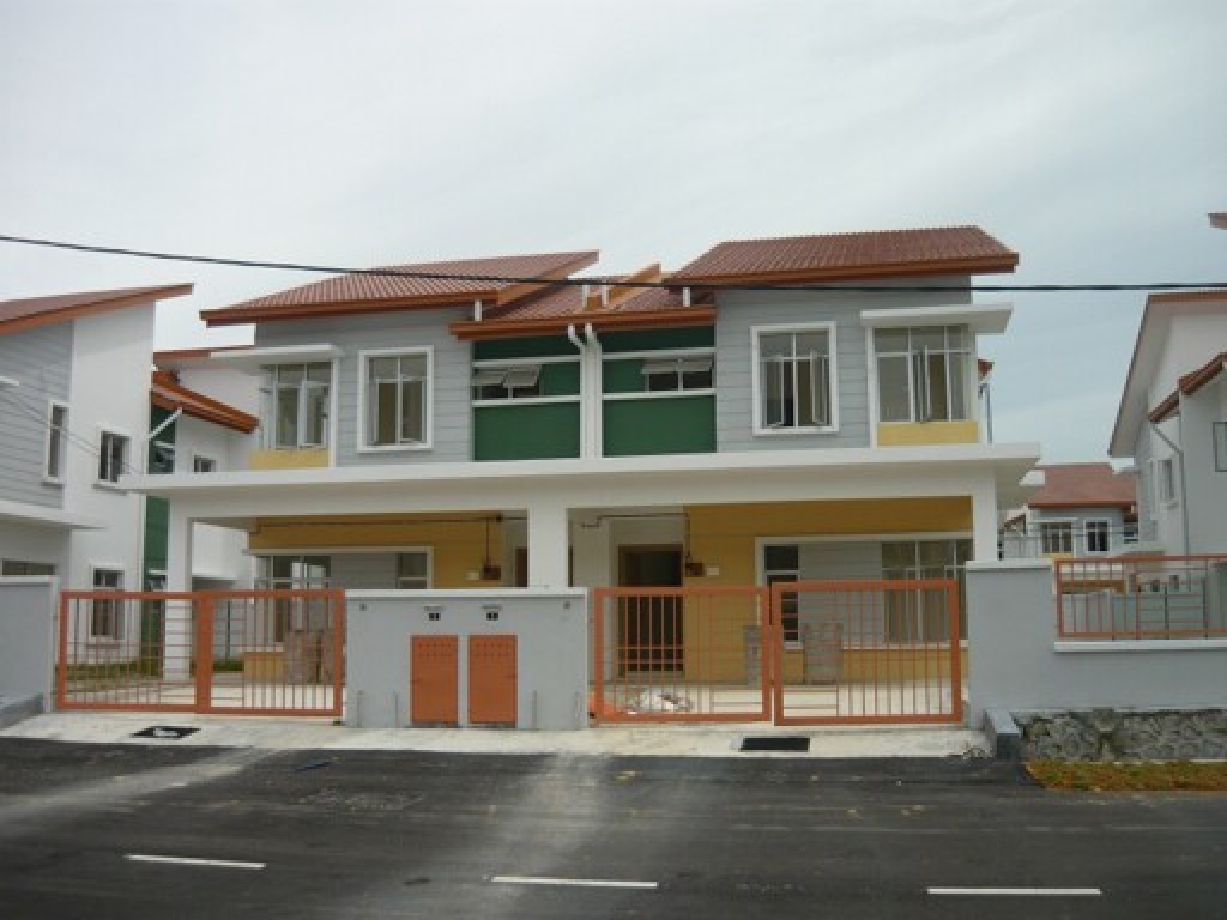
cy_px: 460
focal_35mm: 33
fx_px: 1170
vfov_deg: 42.9
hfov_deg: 55.4
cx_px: 614
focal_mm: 5.5
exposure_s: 1/320
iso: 100
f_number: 8
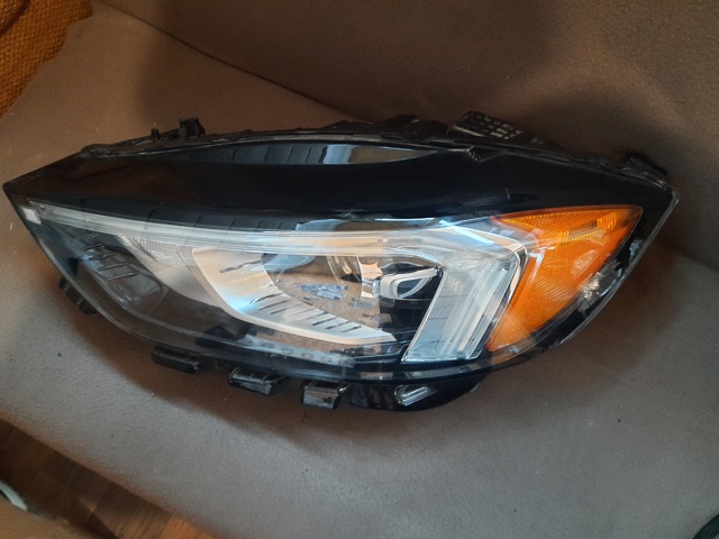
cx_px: 360
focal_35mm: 25
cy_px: 270
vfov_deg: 54.9
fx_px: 519
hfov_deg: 69.4
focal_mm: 4.6
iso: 640
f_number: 2
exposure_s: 1/20
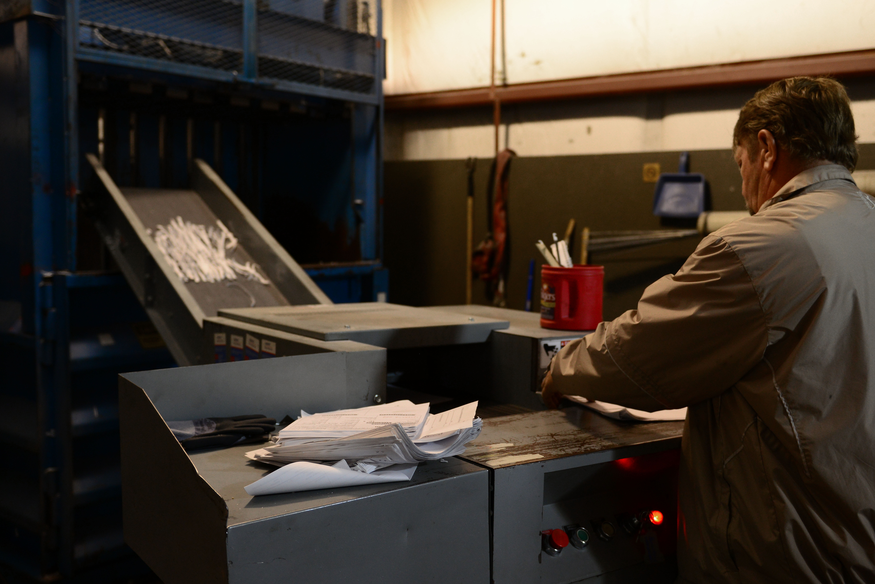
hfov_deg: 63.6
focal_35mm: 29
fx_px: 705
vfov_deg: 45.0
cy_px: 292
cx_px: 438
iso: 800
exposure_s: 1/80
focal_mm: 29
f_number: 2.8
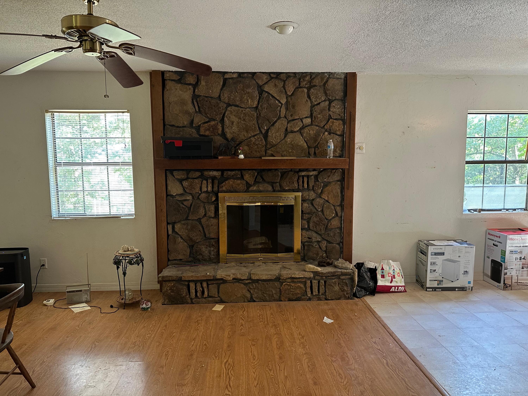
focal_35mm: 24
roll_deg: +0.5
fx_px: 366
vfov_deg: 56.8
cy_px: 198
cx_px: 264
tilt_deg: -6.4
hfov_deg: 71.6
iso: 250
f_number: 1.78
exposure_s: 1/60
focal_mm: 6.86
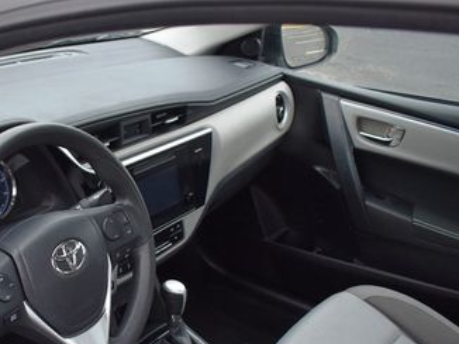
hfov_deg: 36.4
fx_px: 676
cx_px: 101
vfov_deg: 27.9
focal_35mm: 51
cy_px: 277
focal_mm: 18
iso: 640
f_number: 3.5
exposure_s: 1/250
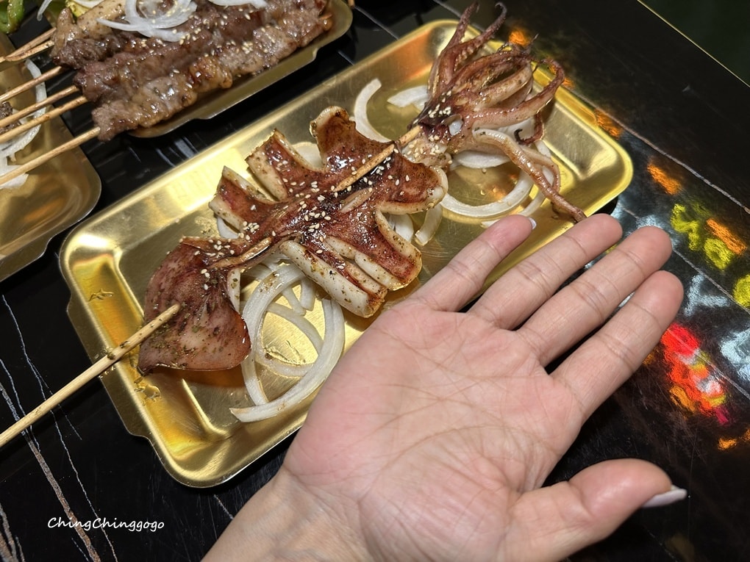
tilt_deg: -62.6
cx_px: 375
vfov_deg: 56.8
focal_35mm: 24
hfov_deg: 71.6
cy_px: 281
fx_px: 520
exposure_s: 1/60
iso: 160
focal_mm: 6.86
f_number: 1.78
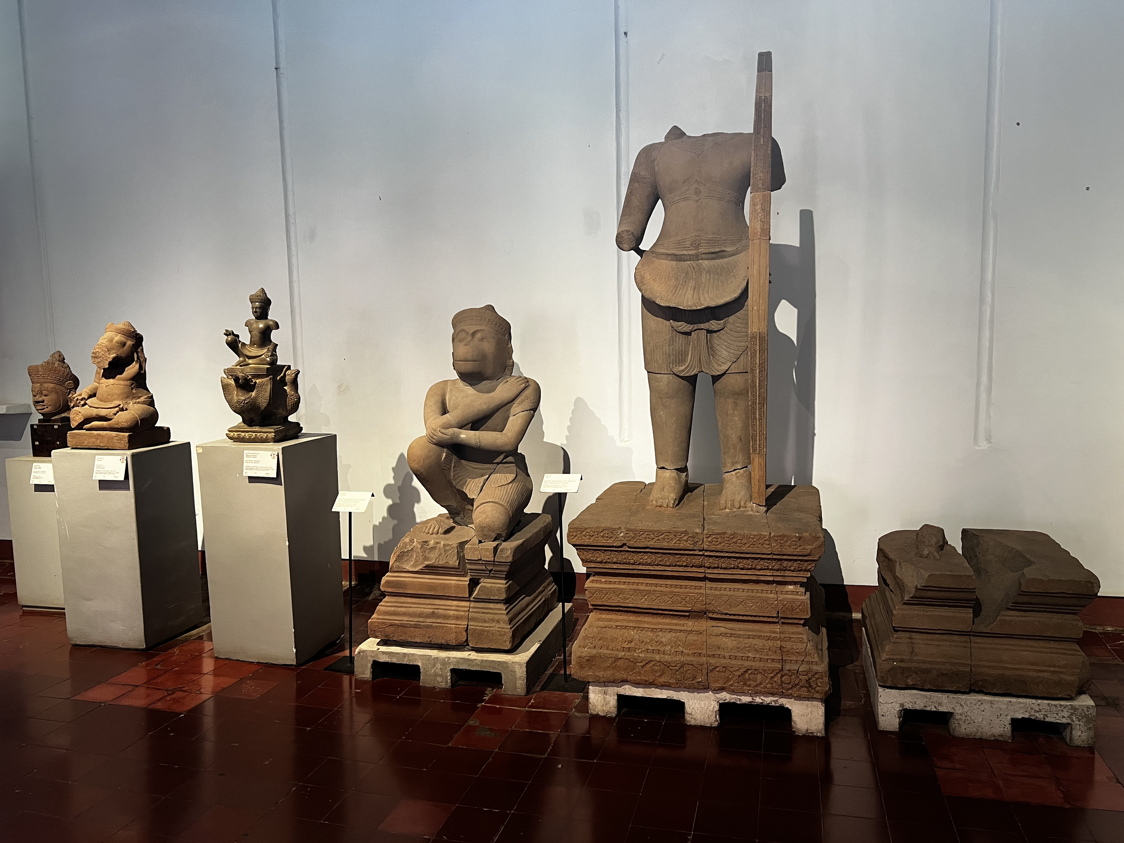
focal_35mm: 26
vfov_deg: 53.1
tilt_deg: -6.7
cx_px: 562
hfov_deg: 67.3
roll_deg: +1.6
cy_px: 422
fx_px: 844
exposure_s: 1/50
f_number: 1.5
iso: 160
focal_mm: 5.7
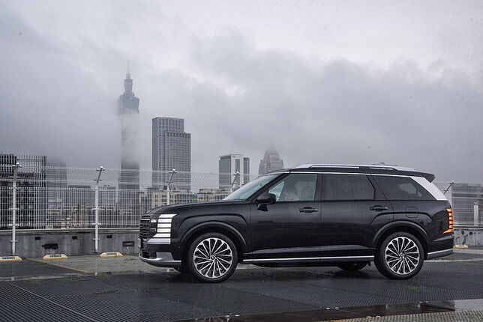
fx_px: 644
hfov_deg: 41.1
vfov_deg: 28.1
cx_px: 242
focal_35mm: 48
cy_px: 161
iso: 800
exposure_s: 1/30
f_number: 5.6
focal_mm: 48
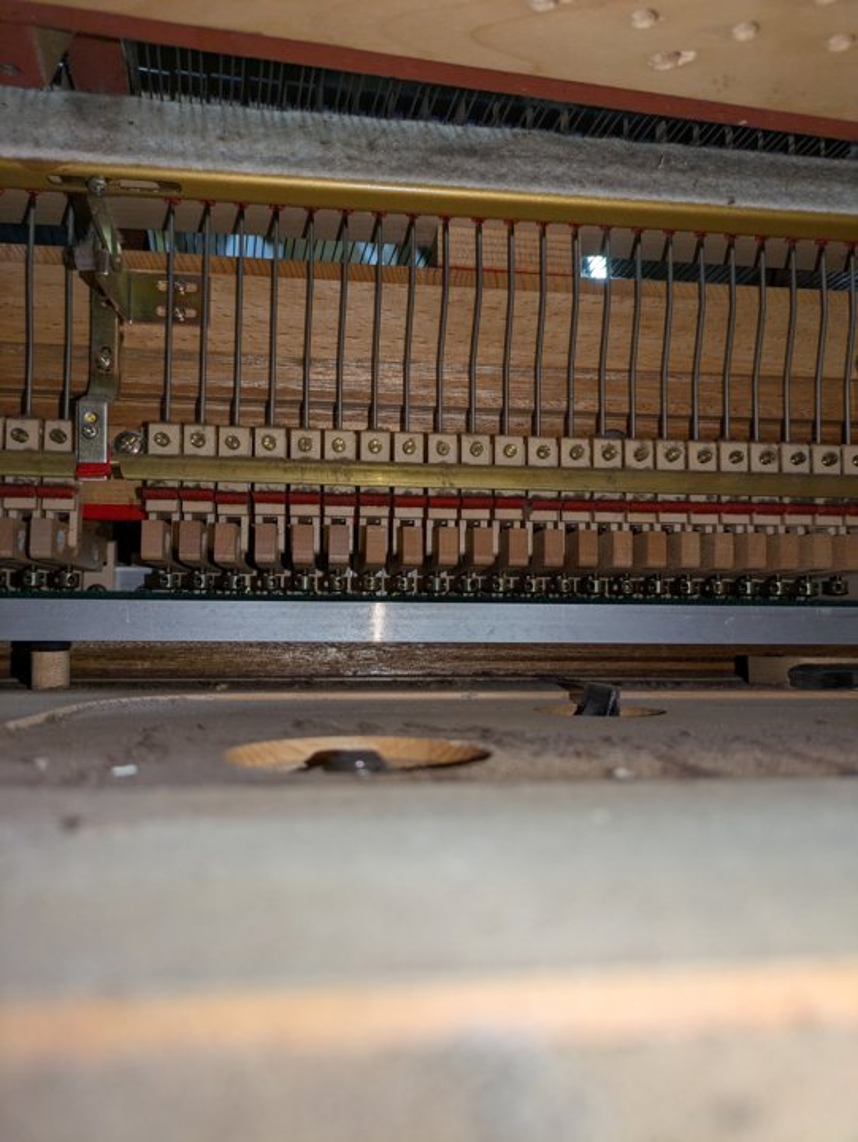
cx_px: 429
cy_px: 571
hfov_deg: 54.9
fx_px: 825
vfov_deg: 69.4
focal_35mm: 25
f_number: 1.89
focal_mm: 5.43
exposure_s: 1/211
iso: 70
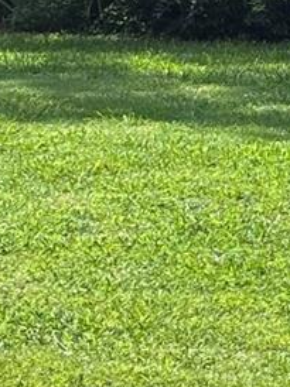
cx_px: 514
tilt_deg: -1.1
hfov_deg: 5.0
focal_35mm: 292
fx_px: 3267
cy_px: -49
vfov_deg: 6.8
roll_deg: -1.6
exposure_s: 1/1311
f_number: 1.6
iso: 32
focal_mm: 5.96
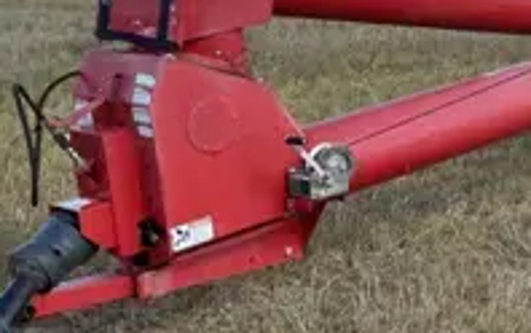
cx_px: 649
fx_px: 1289
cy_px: 30
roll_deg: +0.0
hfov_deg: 21.5
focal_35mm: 89
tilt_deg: -5.5
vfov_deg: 14.5
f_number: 1.6
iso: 32
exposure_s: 1/2786
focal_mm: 5.1
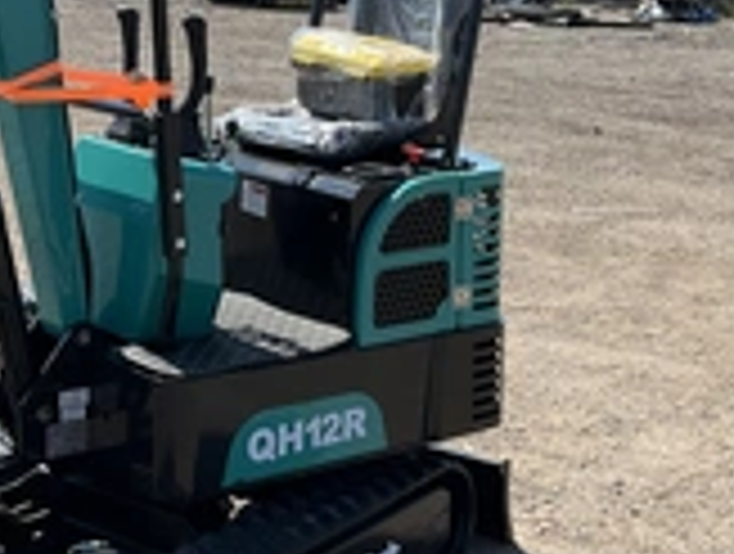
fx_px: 1509
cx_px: 95
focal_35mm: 71
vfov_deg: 20.6
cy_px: 144
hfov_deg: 26.6
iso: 25
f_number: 1.8
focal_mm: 3
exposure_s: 1/1342
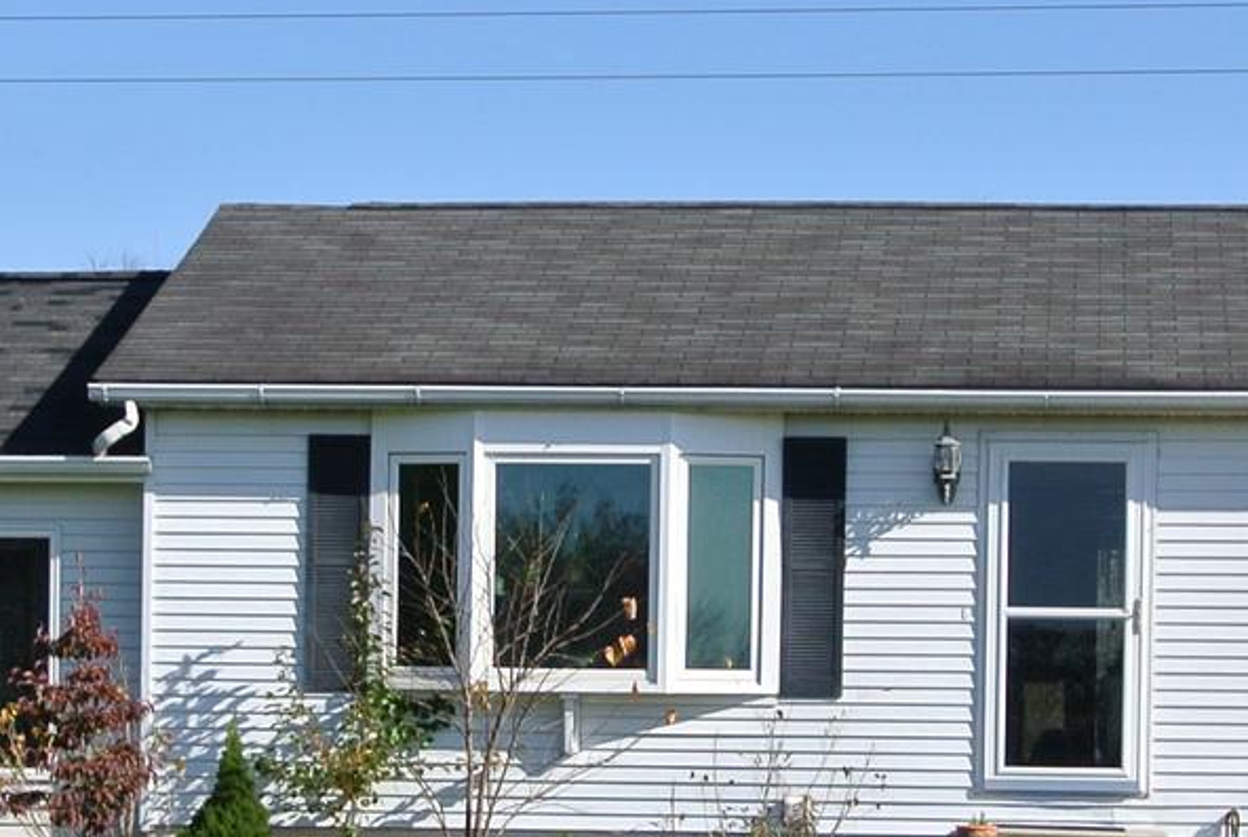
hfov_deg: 16.0
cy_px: 801
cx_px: 624
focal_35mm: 128
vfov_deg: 10.7
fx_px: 4445
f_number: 4.5
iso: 100
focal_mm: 14
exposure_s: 1/640
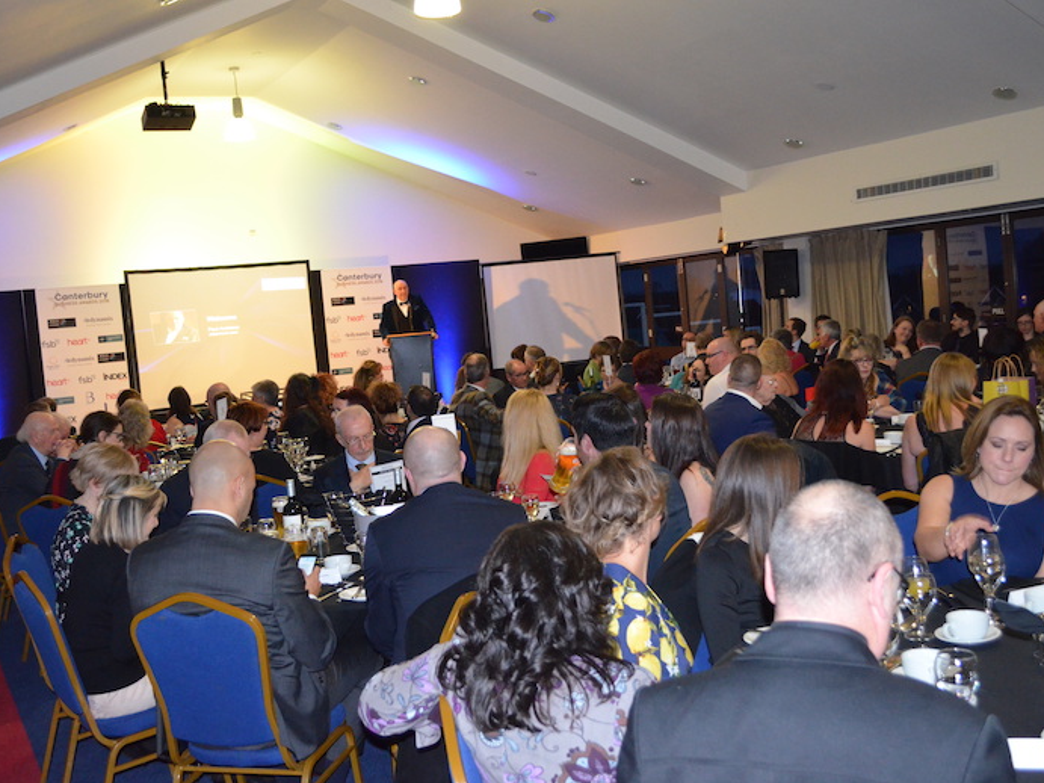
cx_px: 500
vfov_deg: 35.9
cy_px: 388
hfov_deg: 46.8
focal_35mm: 40
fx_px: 1206
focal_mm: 24
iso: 3200
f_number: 4
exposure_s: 1/60
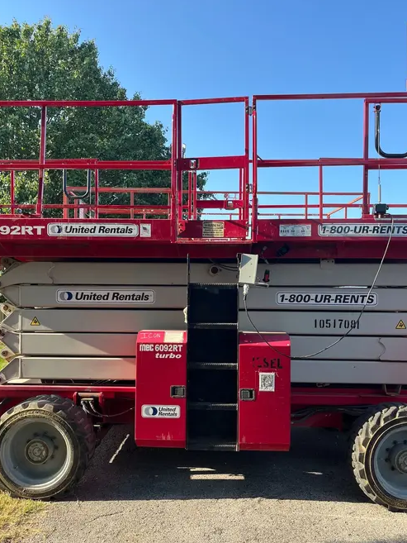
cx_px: 209
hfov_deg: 48.2
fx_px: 454
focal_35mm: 29
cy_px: 288
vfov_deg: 61.6
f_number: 1.6
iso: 50
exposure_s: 1/1056
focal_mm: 5.1
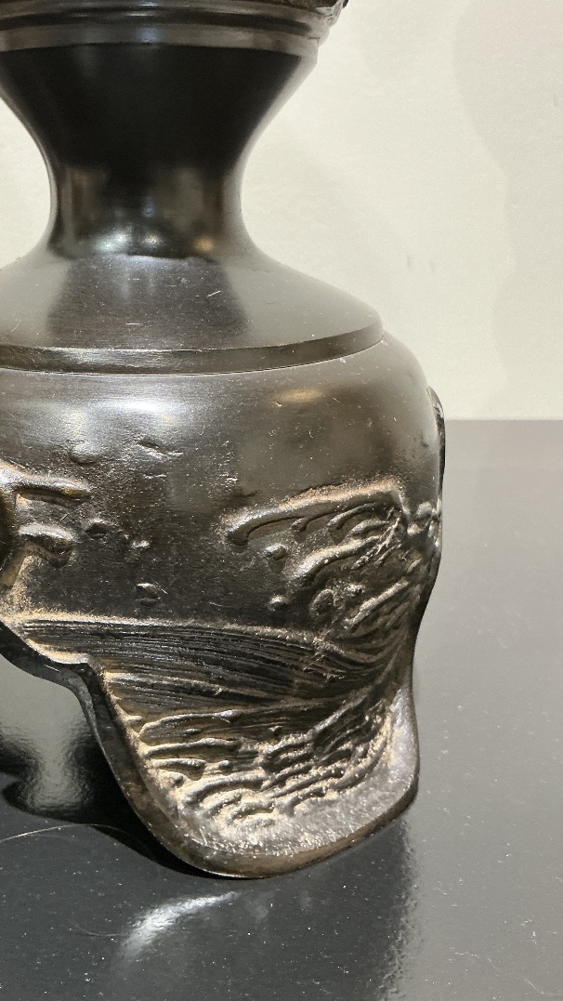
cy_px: 468
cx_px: 184
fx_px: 902
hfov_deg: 34.3
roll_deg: +0.2
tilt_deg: -17.6
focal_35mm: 34
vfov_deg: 58.0
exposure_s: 1/50
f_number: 1.8
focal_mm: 3
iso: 160
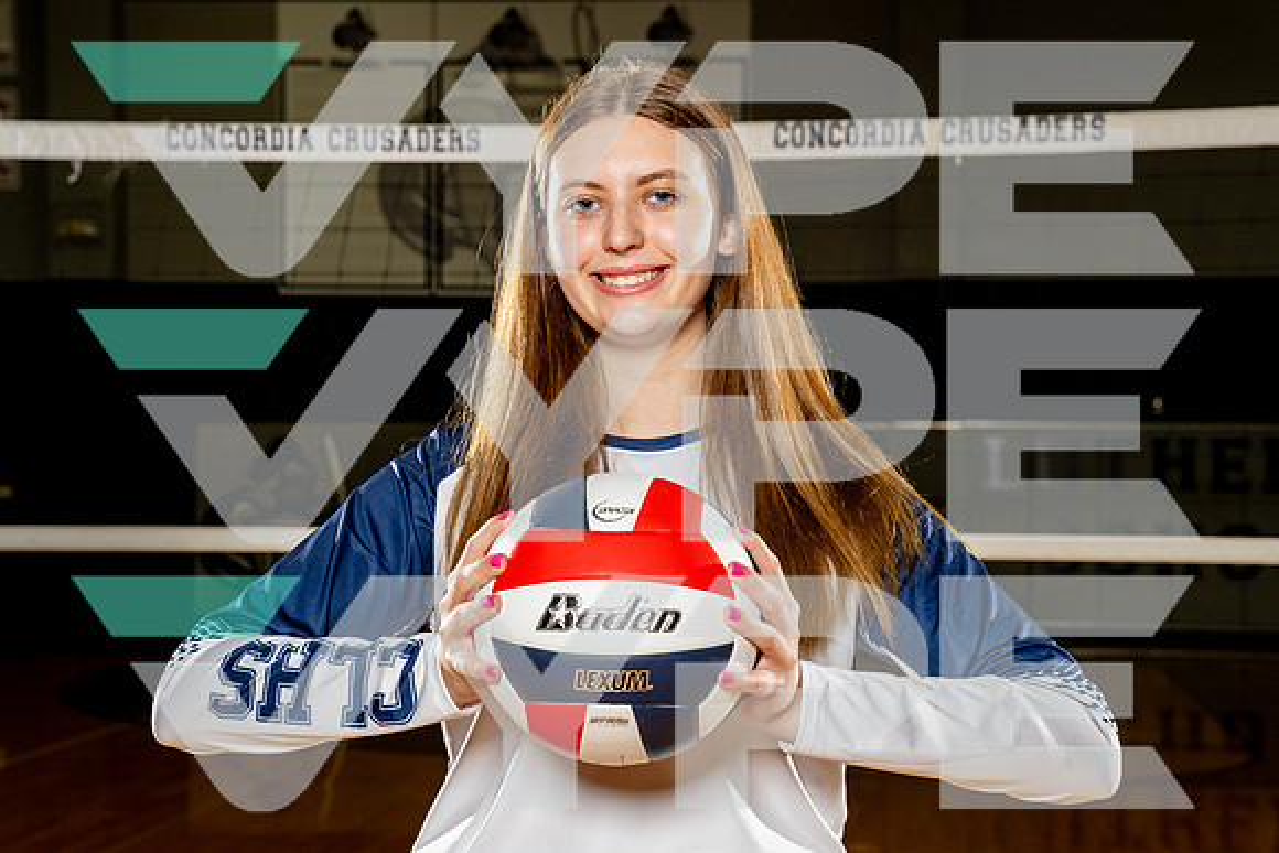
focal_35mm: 72
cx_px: 639
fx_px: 2545
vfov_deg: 19.0
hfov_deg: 28.2
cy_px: 423
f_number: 8
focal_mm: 70
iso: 1000
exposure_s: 1/250
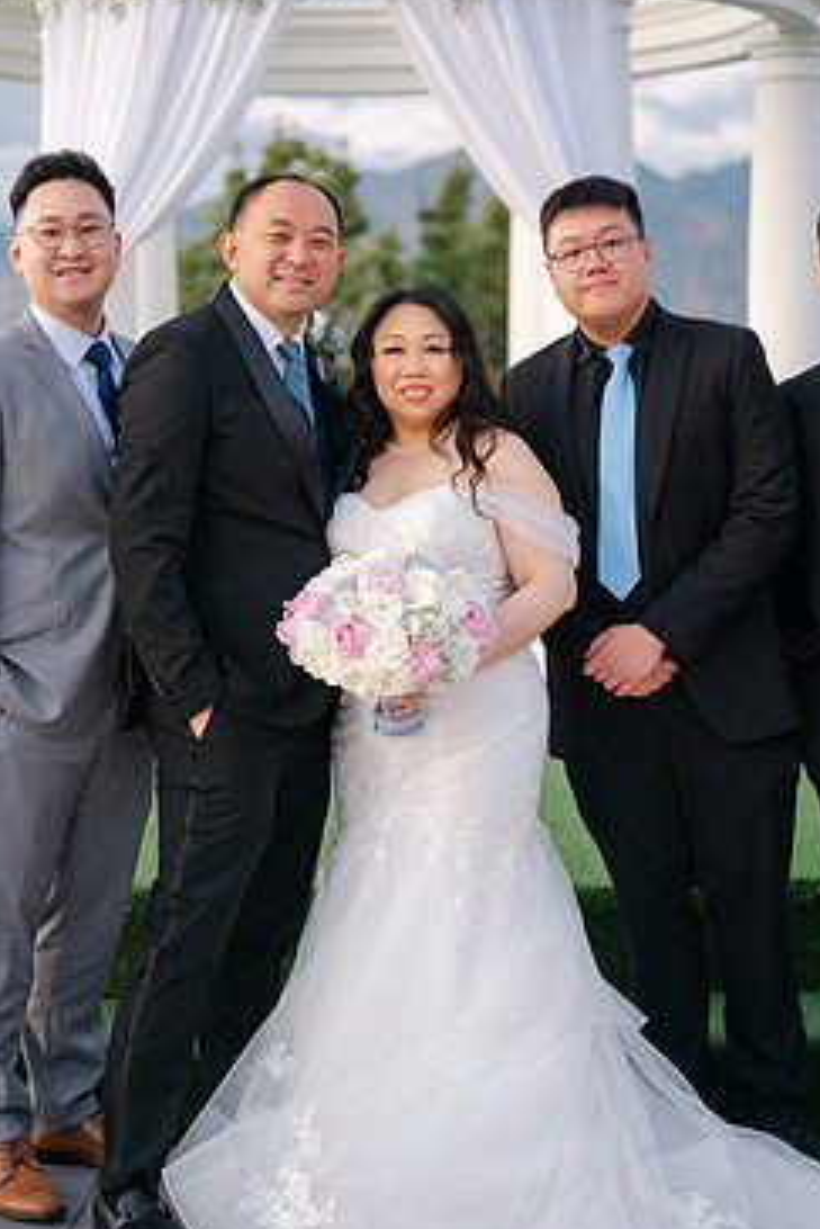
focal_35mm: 82
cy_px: 633
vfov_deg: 24.8
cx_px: 354
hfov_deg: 16.7
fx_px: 2799
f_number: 1.8
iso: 400
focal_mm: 50
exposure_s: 1/125
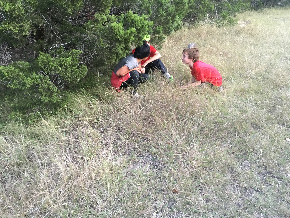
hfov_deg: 61.7
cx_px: 145
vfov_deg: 48.2
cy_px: 109
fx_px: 243
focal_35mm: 29
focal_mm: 4.15
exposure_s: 1/15
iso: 200
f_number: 2.2
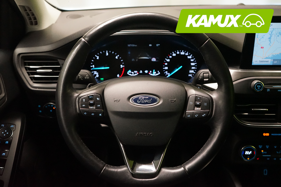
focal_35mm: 38
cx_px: 140
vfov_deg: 35.1
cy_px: 94
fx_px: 297
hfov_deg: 50.7
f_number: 4
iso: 6400
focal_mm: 38
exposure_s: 1/60
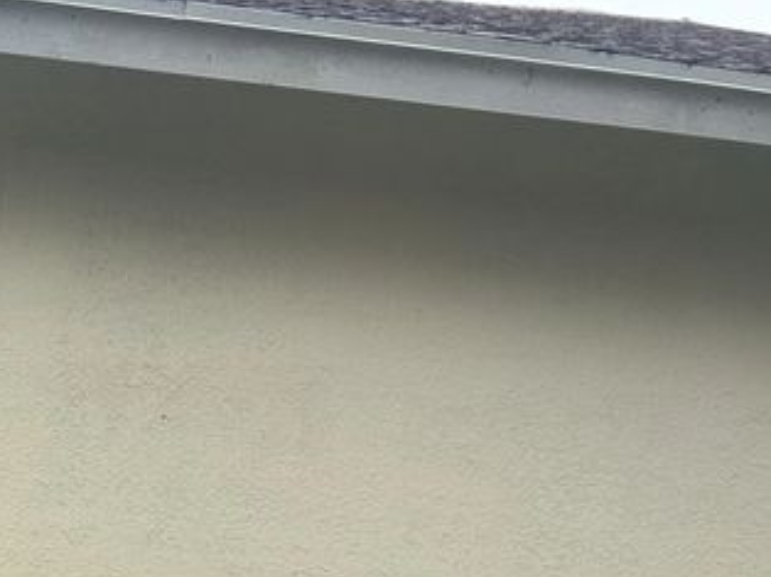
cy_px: 565
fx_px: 1180
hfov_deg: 33.0
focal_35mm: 53
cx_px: -10
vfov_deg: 26.2
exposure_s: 1/2404
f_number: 1.5
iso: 50
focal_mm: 5.7
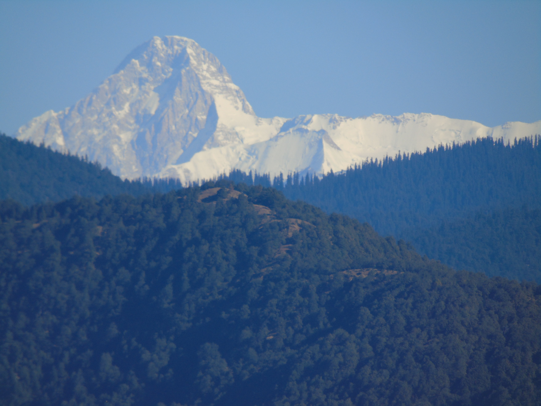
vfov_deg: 1.5
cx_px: 270
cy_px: 203
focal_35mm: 999
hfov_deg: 2.0
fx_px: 15613
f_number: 6.2
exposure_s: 1/500
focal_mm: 178
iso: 80
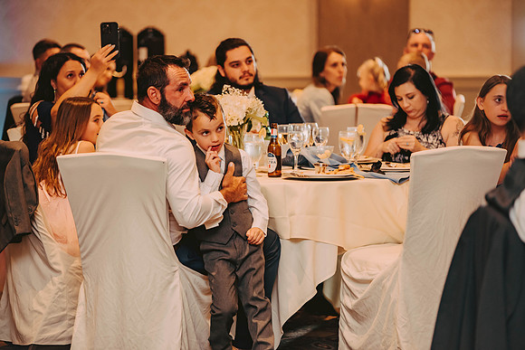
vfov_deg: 8.9
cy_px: 175
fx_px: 2261
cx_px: 262
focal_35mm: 155
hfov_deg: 13.2
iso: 800
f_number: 2.8
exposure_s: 1/60
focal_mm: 155
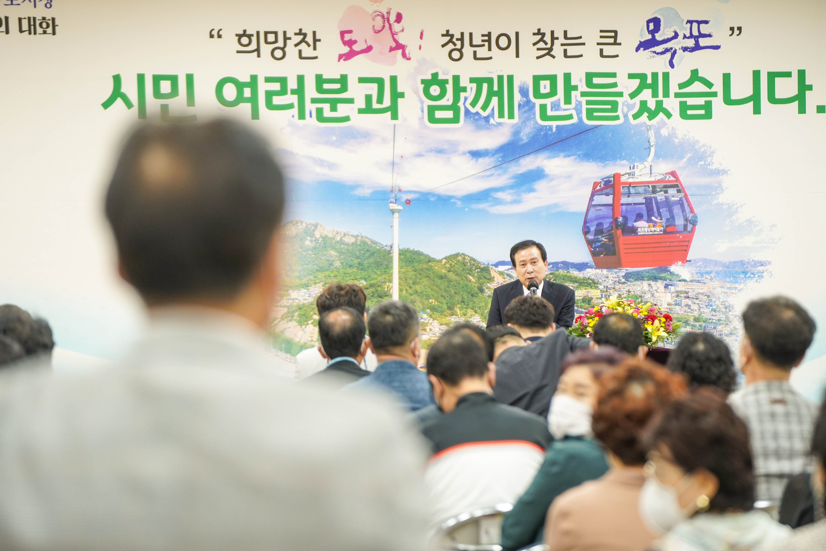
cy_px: 276
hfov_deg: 17.5
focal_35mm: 117
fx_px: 2684
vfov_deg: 11.7
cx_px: 413
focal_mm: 117
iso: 1250
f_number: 2.8
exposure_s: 1/160
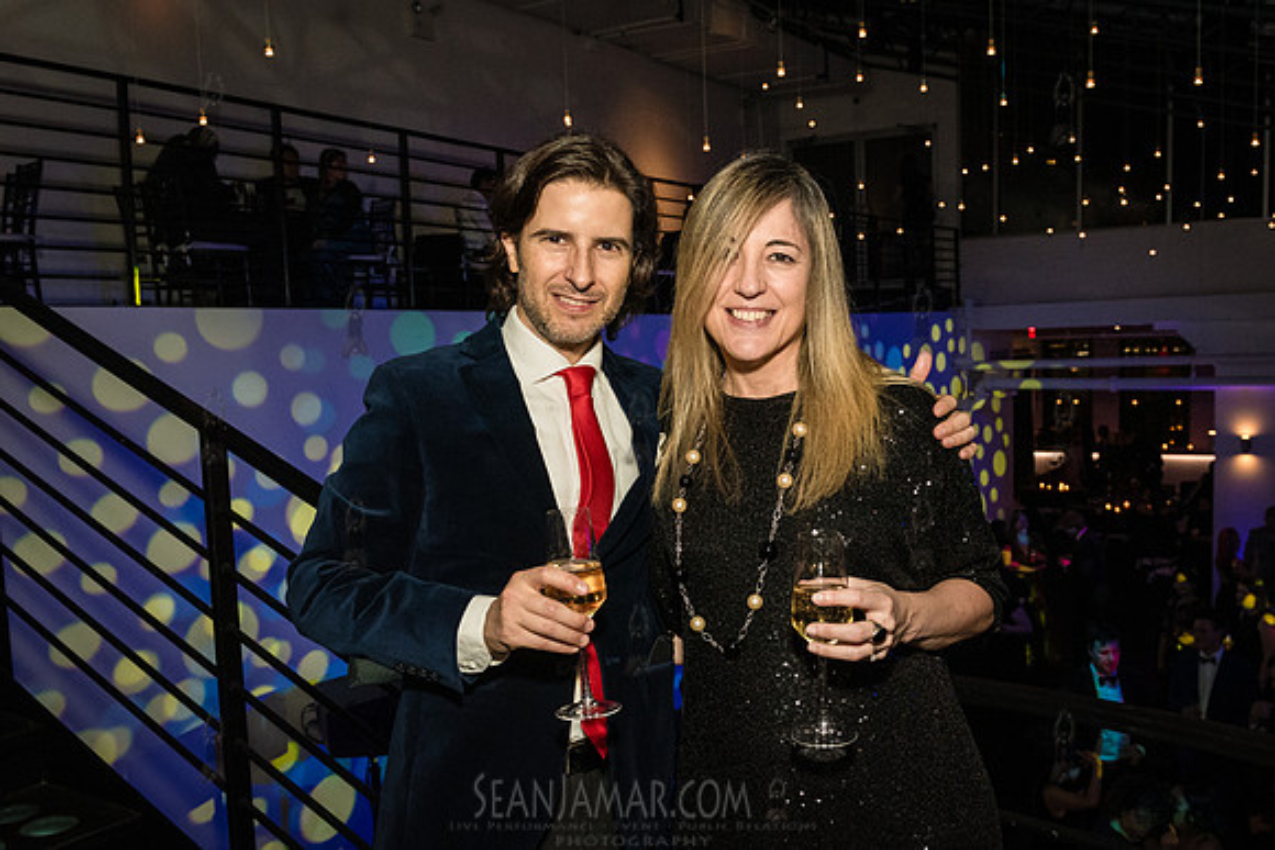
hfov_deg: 54.1
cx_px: 707
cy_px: 463
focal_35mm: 35
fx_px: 1244
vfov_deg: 37.7
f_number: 4.5
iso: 5000
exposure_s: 1/160
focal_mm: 27
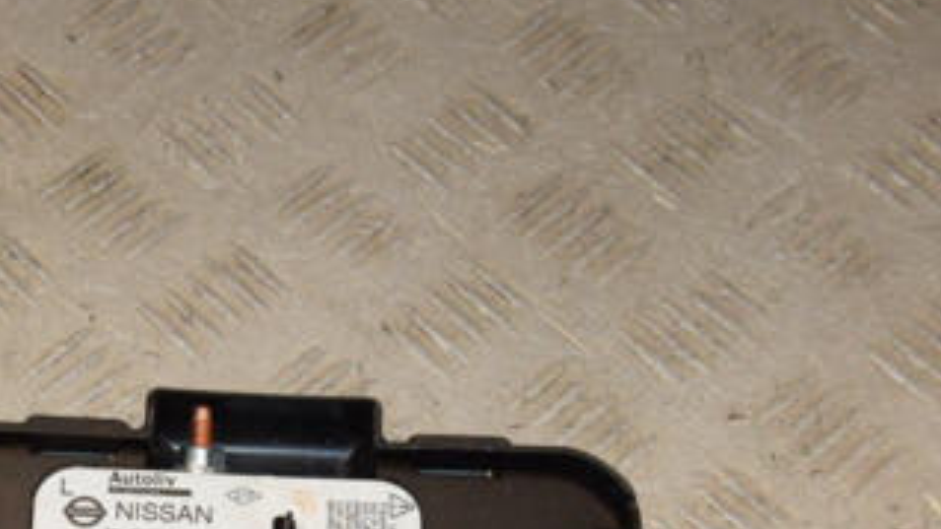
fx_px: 2371
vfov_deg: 12.6
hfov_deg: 22.0
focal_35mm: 95
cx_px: 124
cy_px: 520
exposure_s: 1/200
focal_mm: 32
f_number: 8
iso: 800
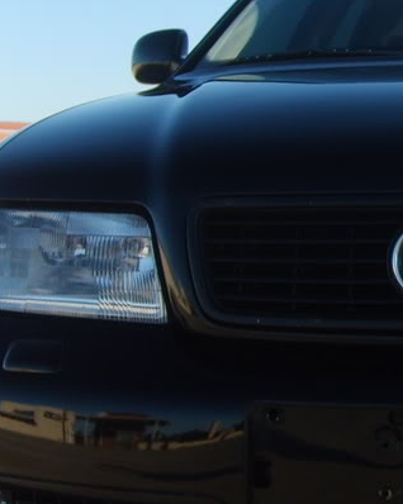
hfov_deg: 16.4
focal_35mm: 88
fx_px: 1313
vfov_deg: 21.7
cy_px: 177
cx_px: 539
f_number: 2.8
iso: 50
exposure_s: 1/500
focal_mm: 5.8
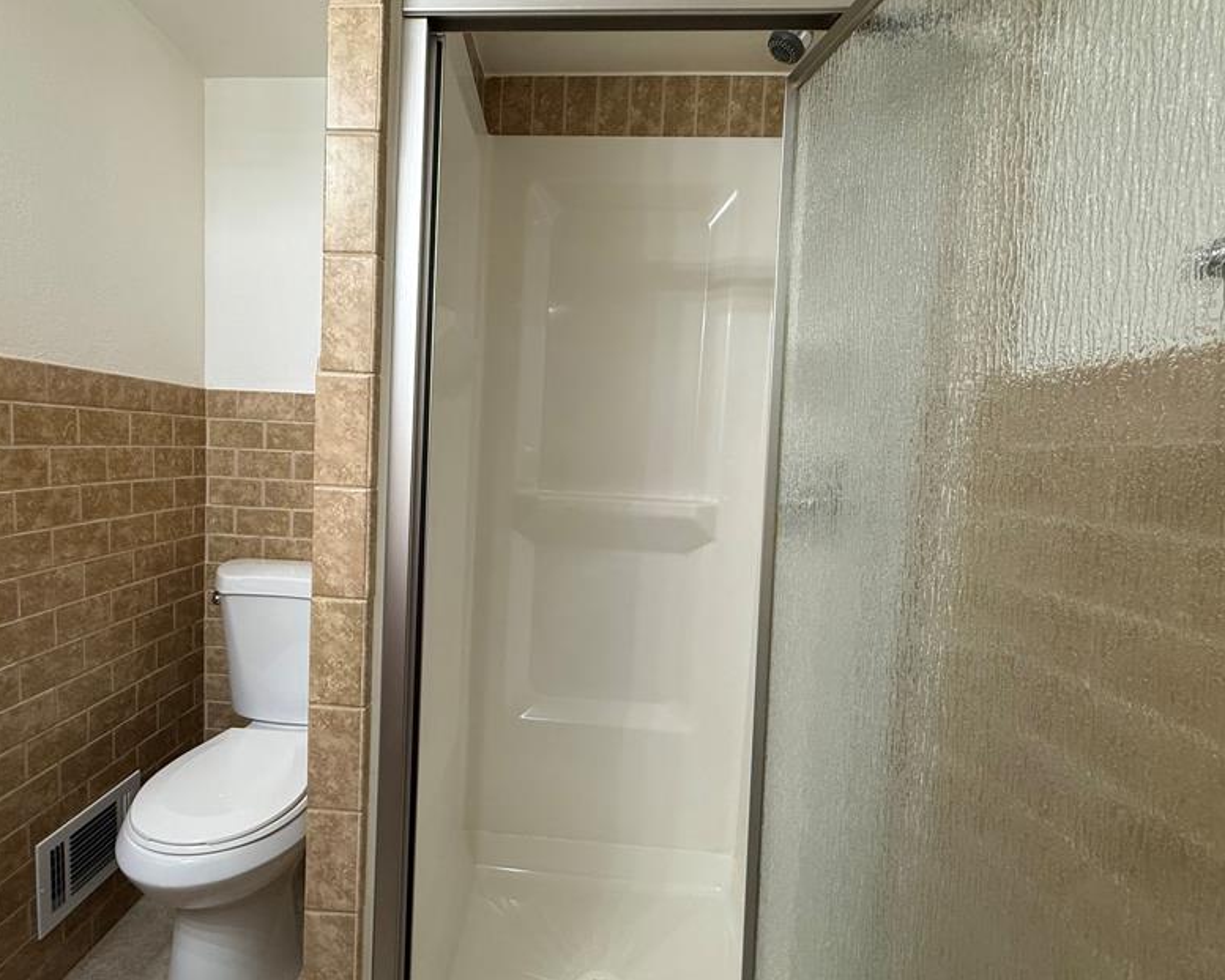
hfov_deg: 85.8
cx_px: 522
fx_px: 653
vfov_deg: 73.8
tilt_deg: -4.7
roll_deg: -2.8
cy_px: 503
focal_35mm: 18
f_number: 2.2
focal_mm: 2.22
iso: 320
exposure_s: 1/120
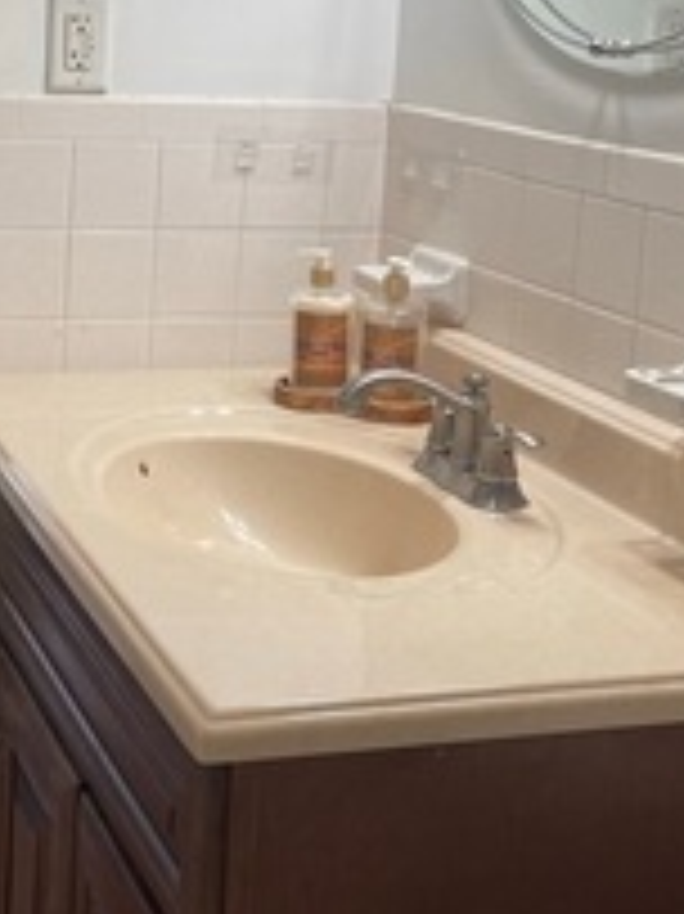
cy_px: 176
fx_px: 1688
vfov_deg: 29.6
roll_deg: -2.8
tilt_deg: -6.7
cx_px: 79
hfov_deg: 22.4
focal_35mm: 64
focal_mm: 5.1
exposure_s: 1/120
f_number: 1.6
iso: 64
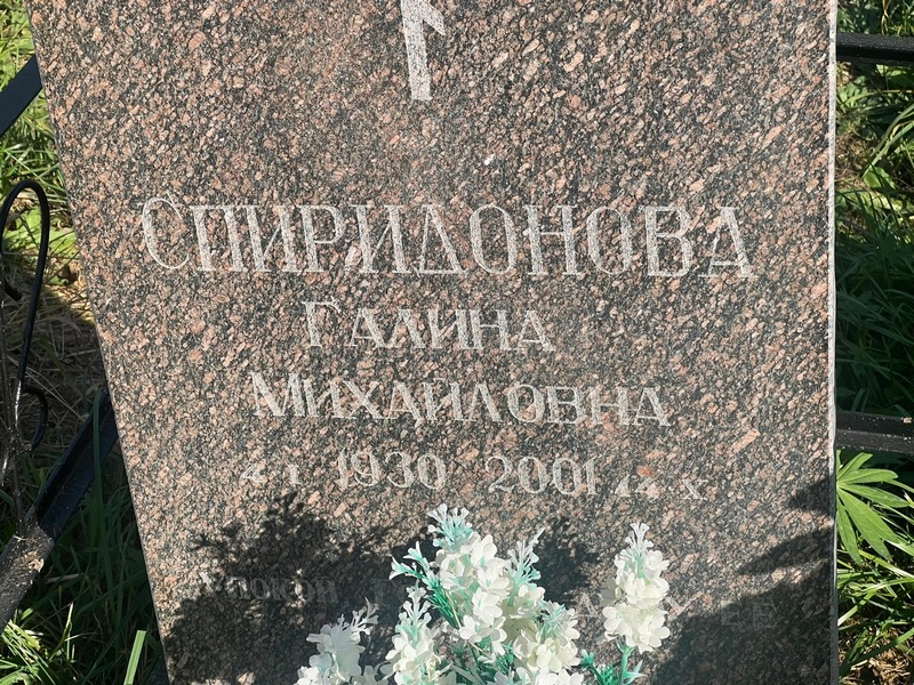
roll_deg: +0.7
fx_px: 2033
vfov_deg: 19.1
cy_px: 342
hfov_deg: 25.3
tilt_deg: -32.8
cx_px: 457
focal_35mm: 77
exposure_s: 1/442
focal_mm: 9
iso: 32
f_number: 2.8
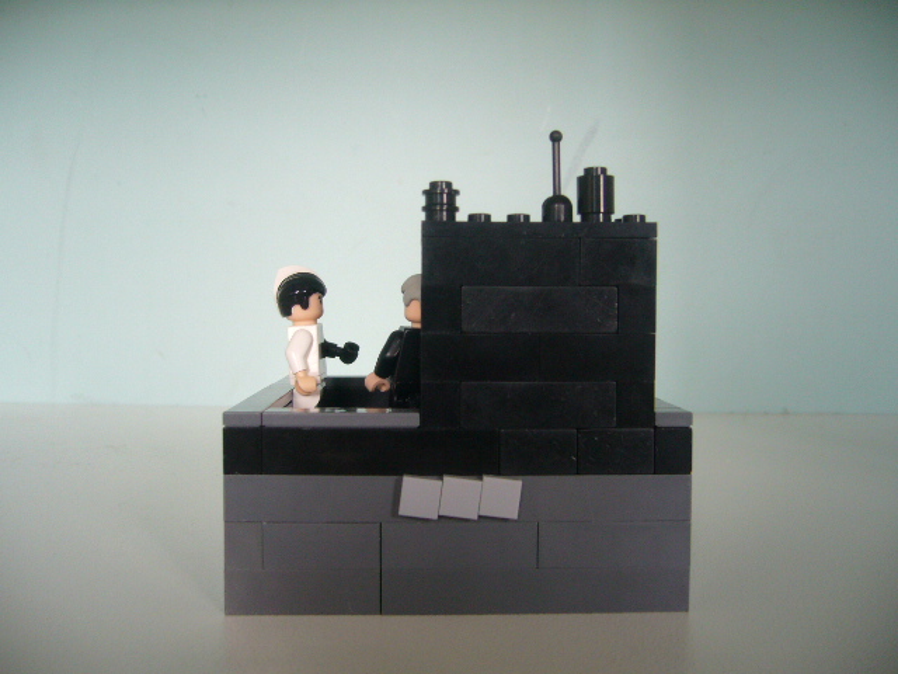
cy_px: 337
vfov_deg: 40.7
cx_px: 449
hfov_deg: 52.6
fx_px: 908
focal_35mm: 35
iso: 100
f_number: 2.8
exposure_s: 1/60
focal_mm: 5.8
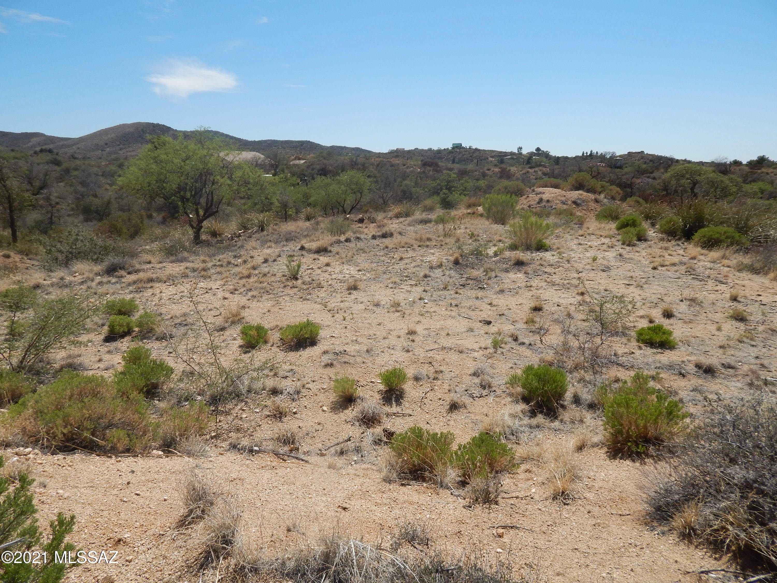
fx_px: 494
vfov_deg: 61.1
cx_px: 388
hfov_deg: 76.4
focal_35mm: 22
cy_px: 292
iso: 125
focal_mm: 4
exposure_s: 1/640
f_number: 6
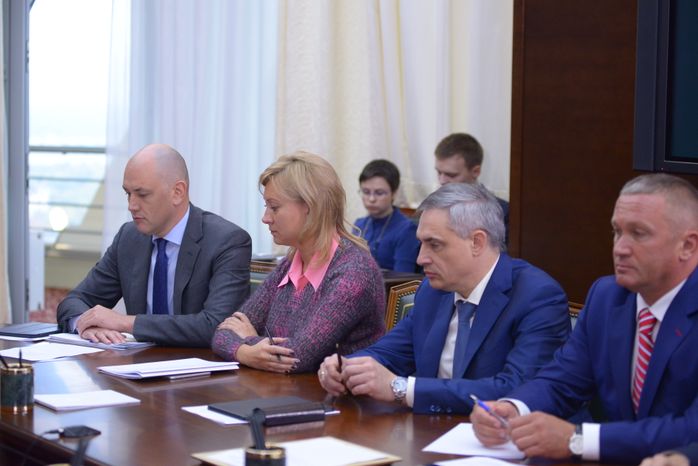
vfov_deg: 17.1
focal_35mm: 80
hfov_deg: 25.4
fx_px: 1552
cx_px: 349
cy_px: 233
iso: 2500
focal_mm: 80
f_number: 3.5
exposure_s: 1/400
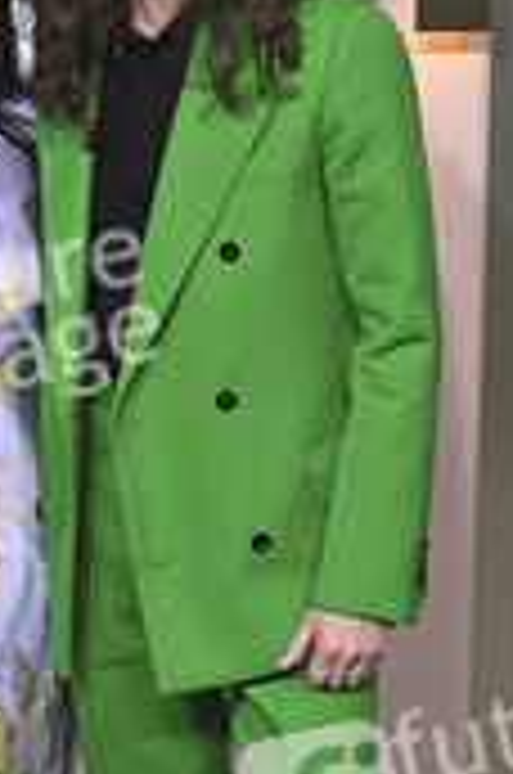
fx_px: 3498
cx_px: 58
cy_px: 562
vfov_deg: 12.6
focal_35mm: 163
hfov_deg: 8.4
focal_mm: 70
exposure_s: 1/200
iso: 320
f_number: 8
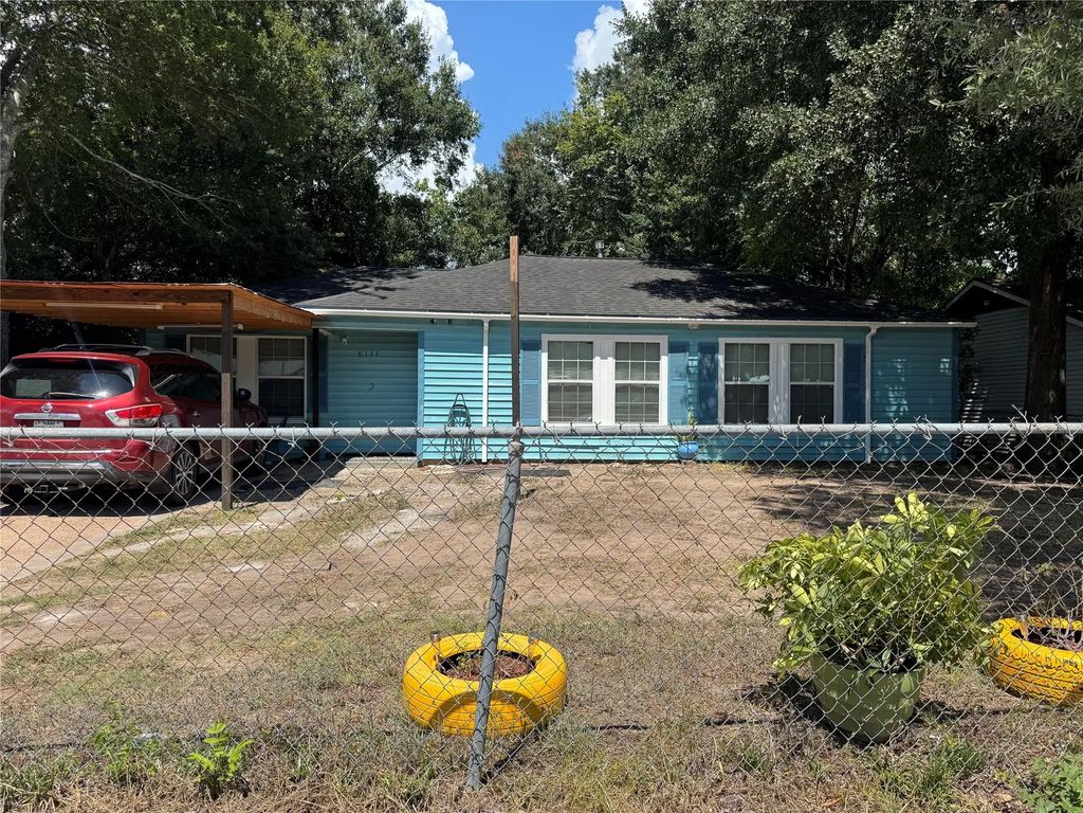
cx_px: 542
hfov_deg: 71.6
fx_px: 751
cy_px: 406
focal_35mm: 24
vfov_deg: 56.8
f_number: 1.78
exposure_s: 1/3247
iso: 80
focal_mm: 6.76
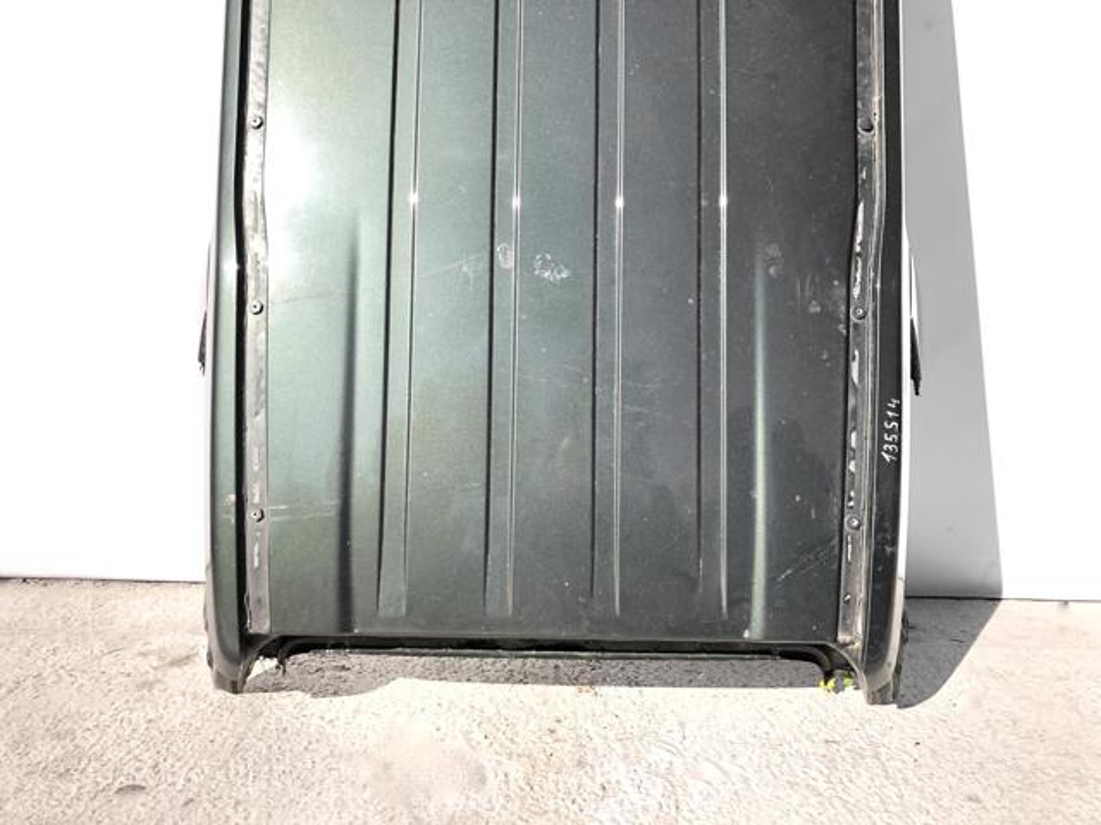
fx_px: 891
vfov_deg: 49.7
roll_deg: +0.1
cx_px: 550
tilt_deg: -7.5
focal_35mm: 28
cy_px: 412
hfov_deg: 63.4
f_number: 1.8
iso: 20
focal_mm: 3.99
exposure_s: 1/1116
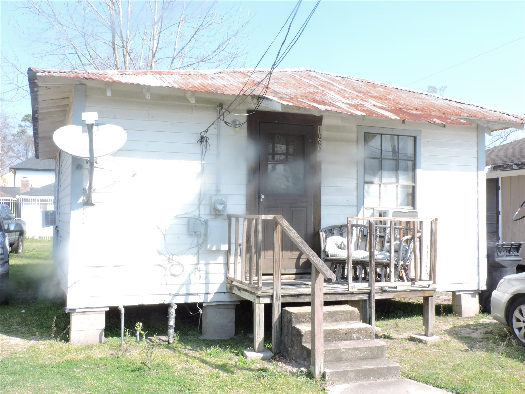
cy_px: 197
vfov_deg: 36.0
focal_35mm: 40
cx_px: 262
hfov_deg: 46.8
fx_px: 607
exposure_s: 1/60
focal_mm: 7.1
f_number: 8.3
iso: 100
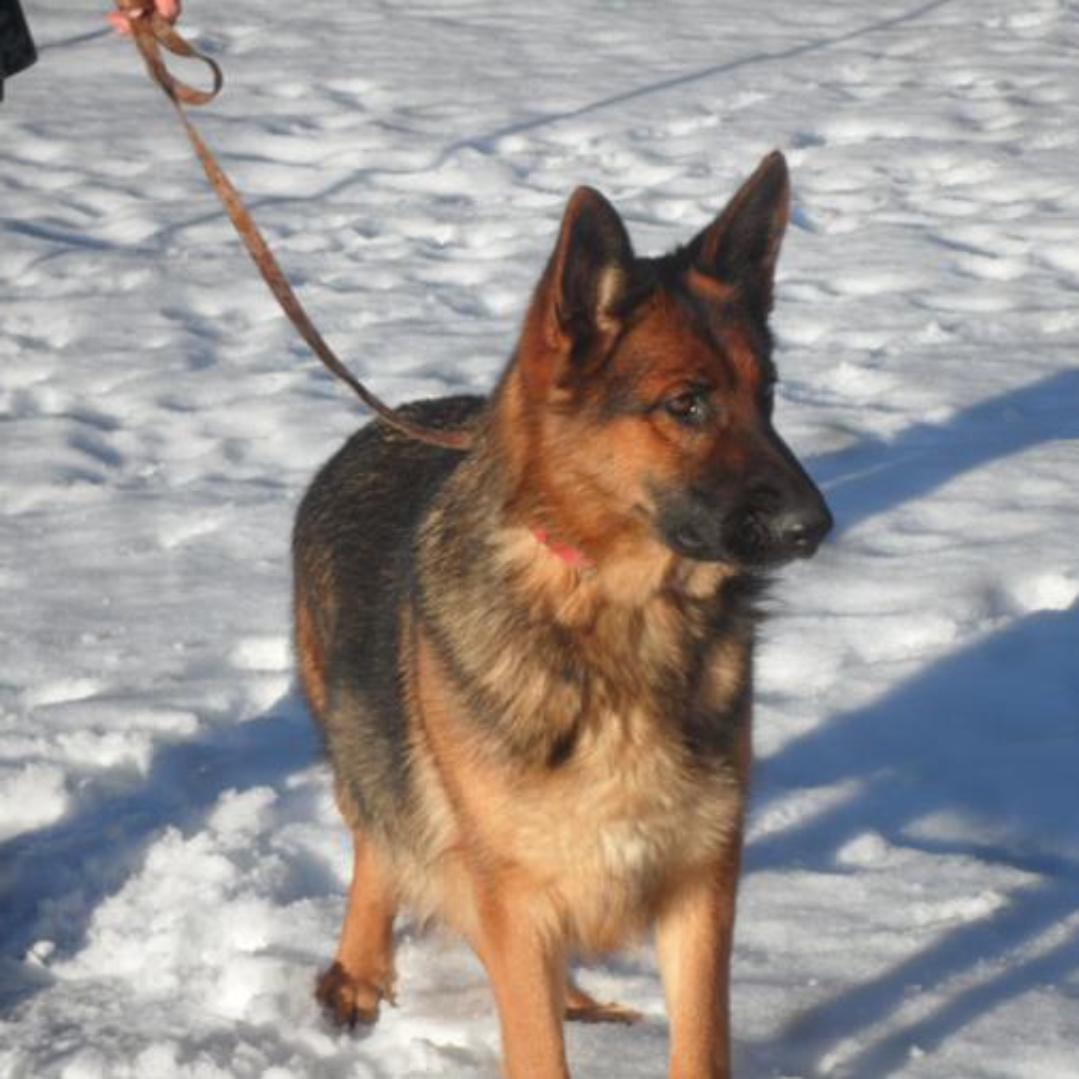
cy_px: 538
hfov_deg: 10.9
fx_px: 5642
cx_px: 673
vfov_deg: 10.9
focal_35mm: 160
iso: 80
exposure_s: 1/250
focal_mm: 24.5
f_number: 5.9
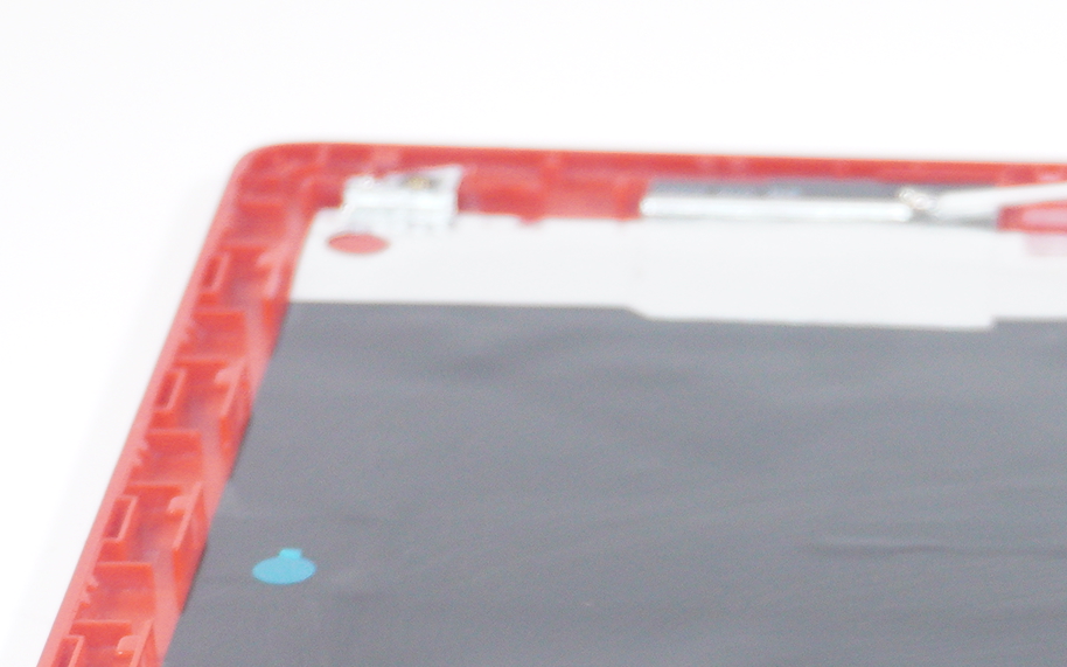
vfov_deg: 7.6
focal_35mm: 171
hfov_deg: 11.8
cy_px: 935
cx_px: 1543
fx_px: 4972
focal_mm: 34
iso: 640
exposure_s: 1/160
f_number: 5.6
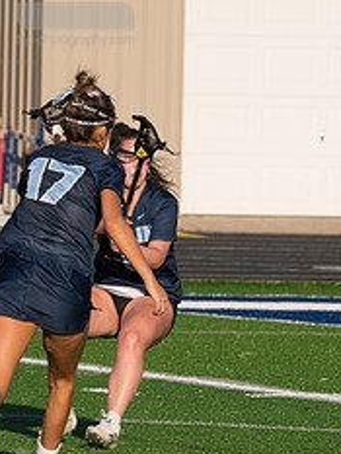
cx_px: -201
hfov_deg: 2.2
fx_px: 8936
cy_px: 246
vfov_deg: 2.9
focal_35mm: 681
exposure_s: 1/1600
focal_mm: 190
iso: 250
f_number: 5.6
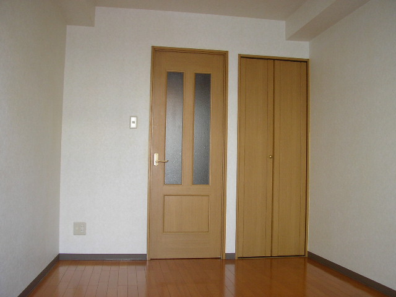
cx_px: 198
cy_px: 148
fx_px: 435
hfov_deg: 49.0
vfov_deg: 37.7
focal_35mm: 38
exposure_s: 1/49.7
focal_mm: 5.8
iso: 77
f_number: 2.9
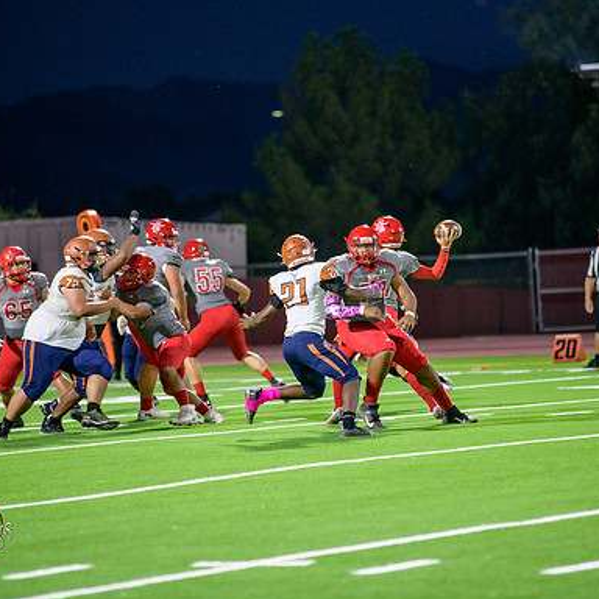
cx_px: 310
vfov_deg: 6.8
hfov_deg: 6.8
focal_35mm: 257
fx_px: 5031
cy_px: 299
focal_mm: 200
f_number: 2.8
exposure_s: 1/250
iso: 1600
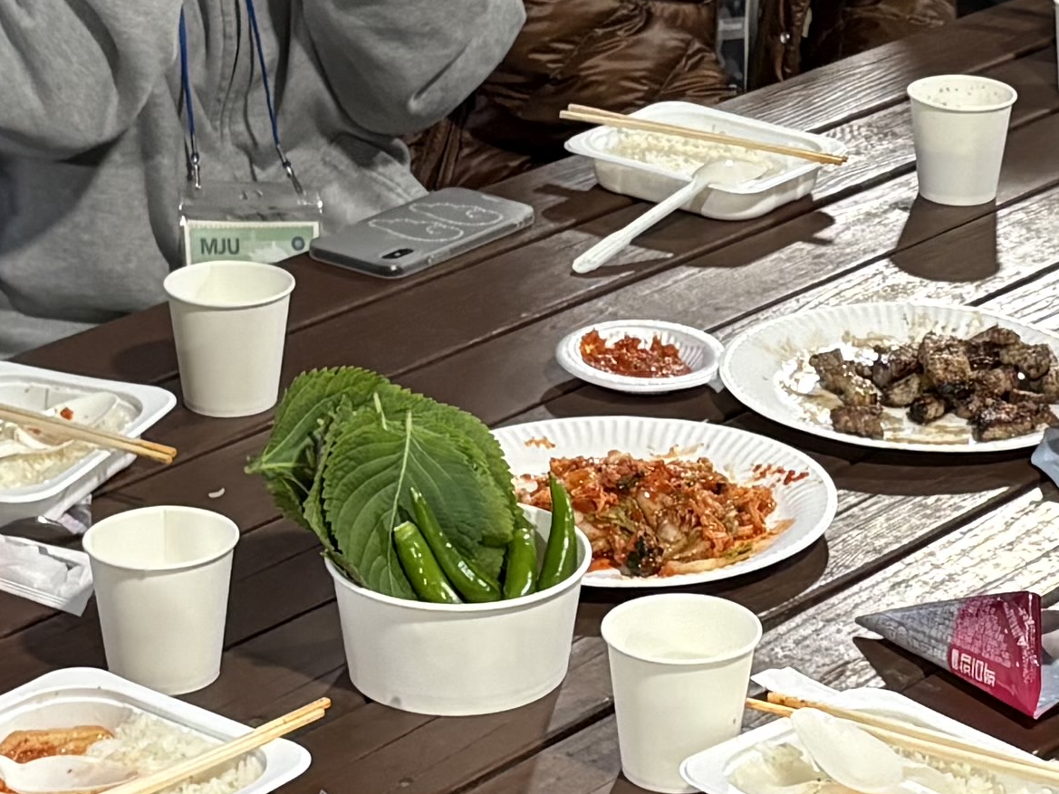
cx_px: 798
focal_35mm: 127
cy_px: 174
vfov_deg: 11.6
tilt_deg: -20.7
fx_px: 3886
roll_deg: -0.9
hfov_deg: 15.4
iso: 320
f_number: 1.6
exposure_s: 1/60
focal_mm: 5.96
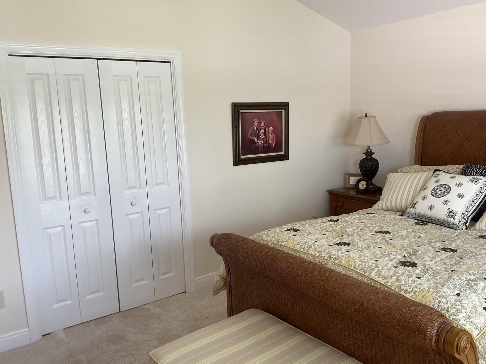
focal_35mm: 30
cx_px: 246
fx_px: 421
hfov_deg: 60.0
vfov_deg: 46.8
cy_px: 177
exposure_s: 1/60
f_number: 1.8
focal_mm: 3
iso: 100
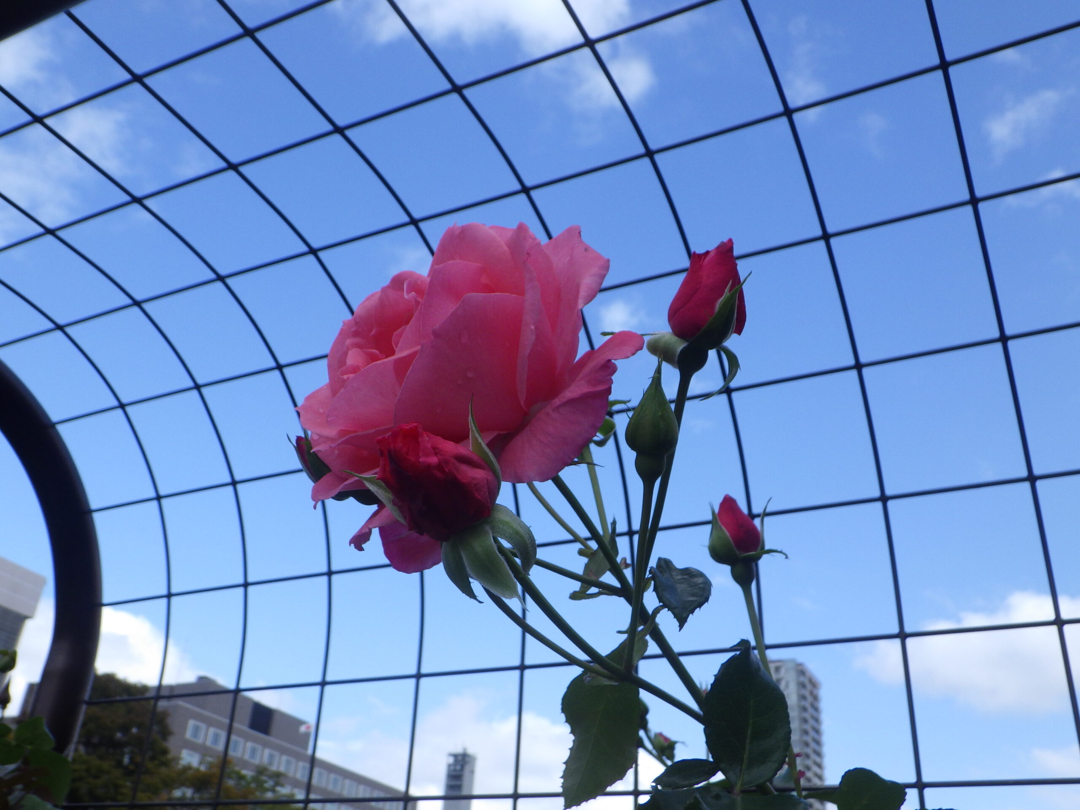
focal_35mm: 34
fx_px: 1061
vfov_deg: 41.8
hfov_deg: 54.0
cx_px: 540
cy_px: 405
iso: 125
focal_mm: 6.1
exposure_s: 1/500
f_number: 4.6
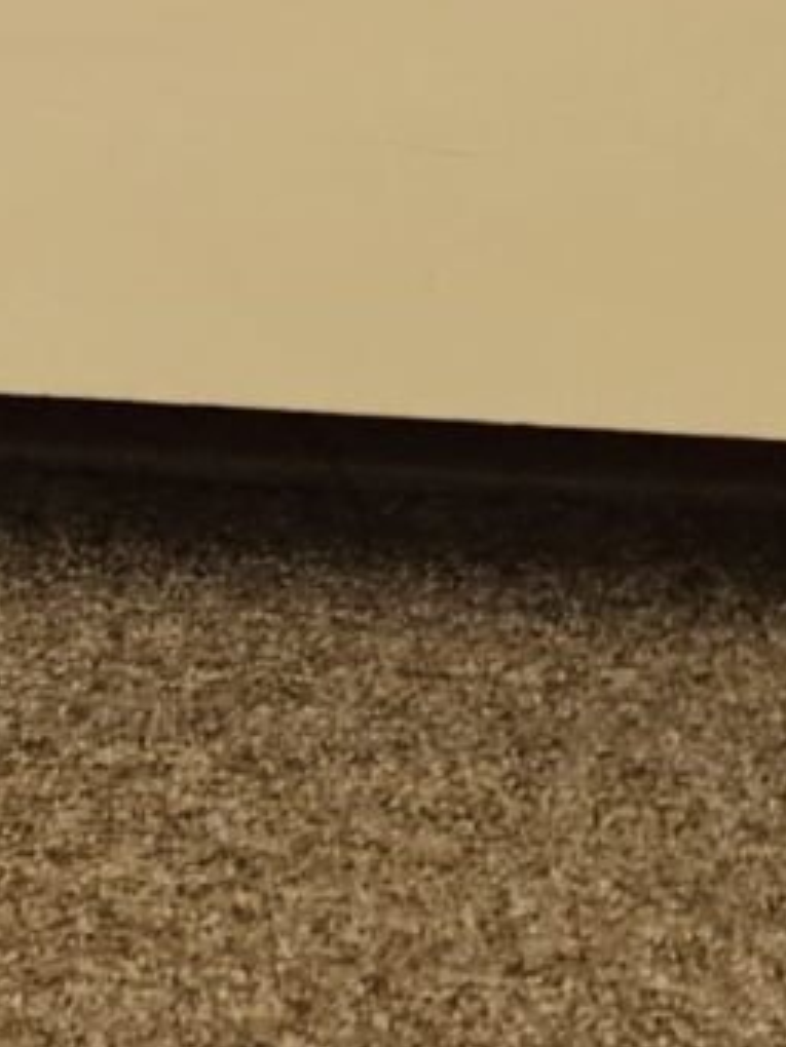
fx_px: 5238
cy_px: -2393
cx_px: -706
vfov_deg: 8.7
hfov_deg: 8.2
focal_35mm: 173
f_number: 1.8
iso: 320
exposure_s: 1/120
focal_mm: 5.4
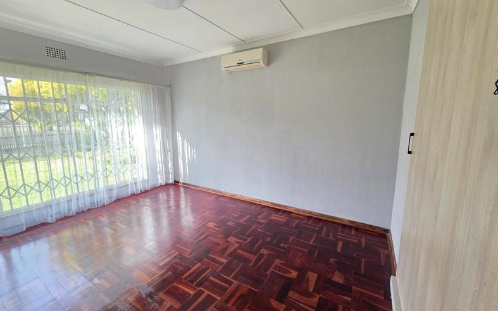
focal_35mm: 14
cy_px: 150
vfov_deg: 78.6
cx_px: 249
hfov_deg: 105.3
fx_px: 190
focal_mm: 2.2
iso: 160
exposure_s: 1/100
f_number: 1.9
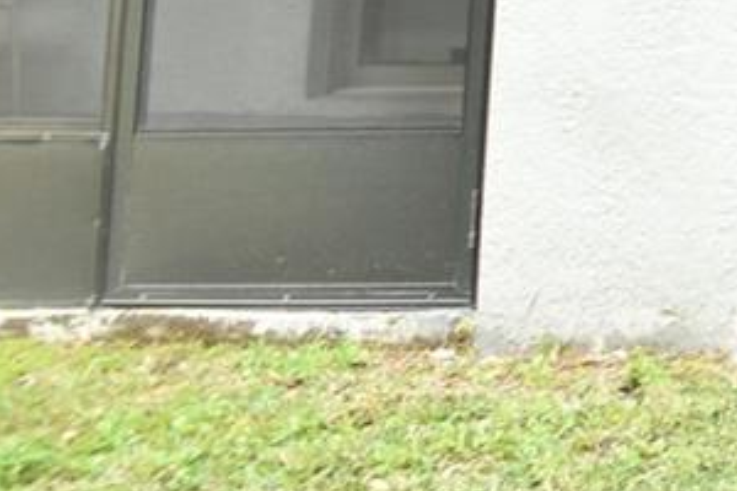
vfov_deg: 13.9
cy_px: -545
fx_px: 1638
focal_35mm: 80
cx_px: 1781
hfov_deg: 14.9
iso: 400
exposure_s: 1/200
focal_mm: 10
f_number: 7.1
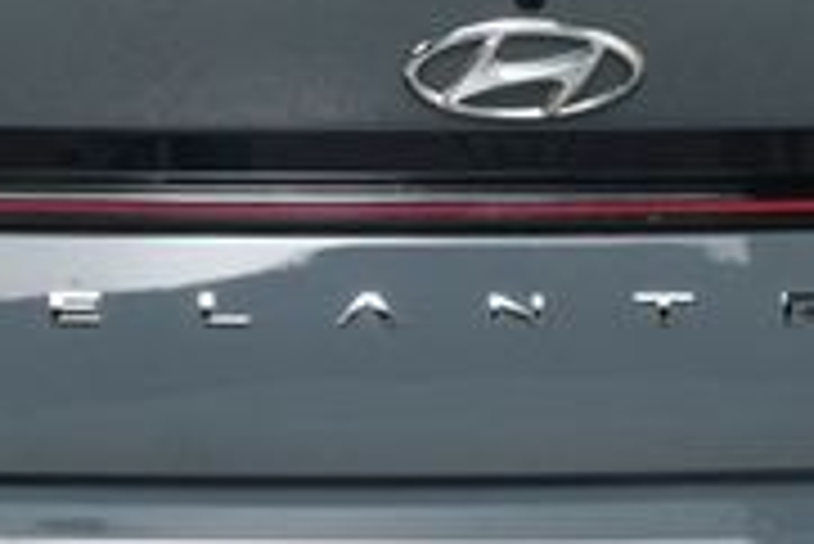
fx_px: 4073
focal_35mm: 180
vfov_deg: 7.6
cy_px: 207
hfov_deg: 11.4
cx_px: 360
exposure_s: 1/160
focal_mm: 34
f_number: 11
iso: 100
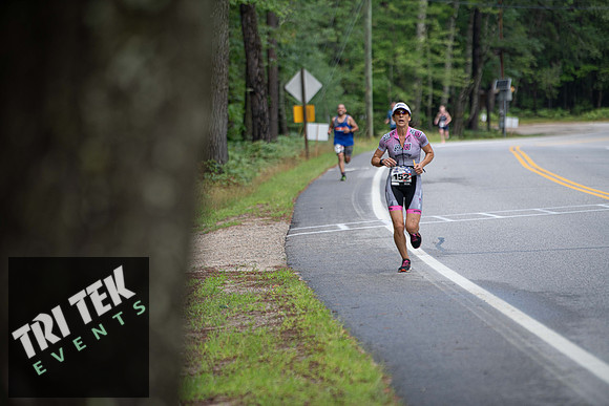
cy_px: 203
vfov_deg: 6.9
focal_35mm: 200
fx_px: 3384
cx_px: 304
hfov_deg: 10.3
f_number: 3.5
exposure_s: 1/400
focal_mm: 200
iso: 250
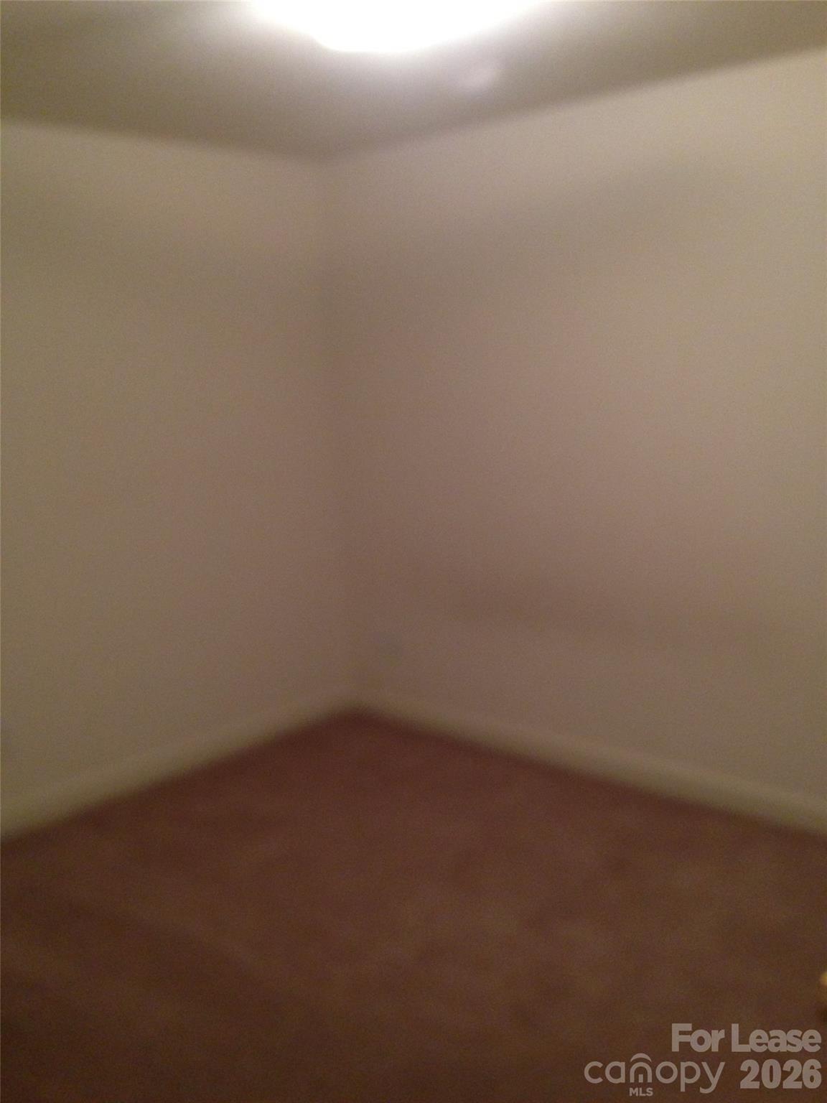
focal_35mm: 33
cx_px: 414
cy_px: 552
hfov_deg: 42.9
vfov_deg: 55.4
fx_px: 1051
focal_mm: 4.12
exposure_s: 1/20
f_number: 2.4
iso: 250
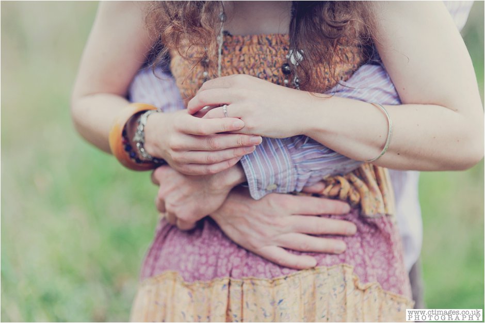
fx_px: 1145
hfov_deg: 23.9
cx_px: 242
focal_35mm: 85
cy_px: 162
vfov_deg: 16.1
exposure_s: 1/1000
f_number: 1.8
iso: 500
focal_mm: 85
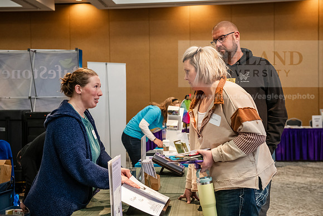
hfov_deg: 36.2
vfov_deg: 24.6
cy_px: 108
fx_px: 494
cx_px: 162
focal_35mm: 55
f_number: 3.5
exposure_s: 1/160
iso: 2000
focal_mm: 55
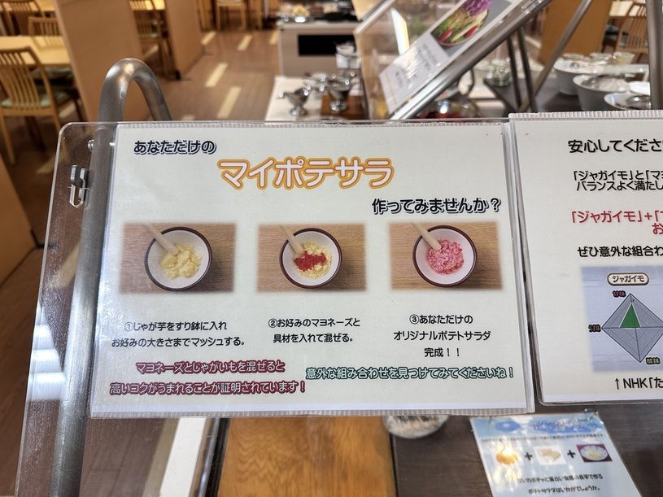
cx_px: 332
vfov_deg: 56.8
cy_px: 248
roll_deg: +0.5
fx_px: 460
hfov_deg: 71.6
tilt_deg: -34.4
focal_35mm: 24
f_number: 1.78
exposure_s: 1/120
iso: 100
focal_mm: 6.86
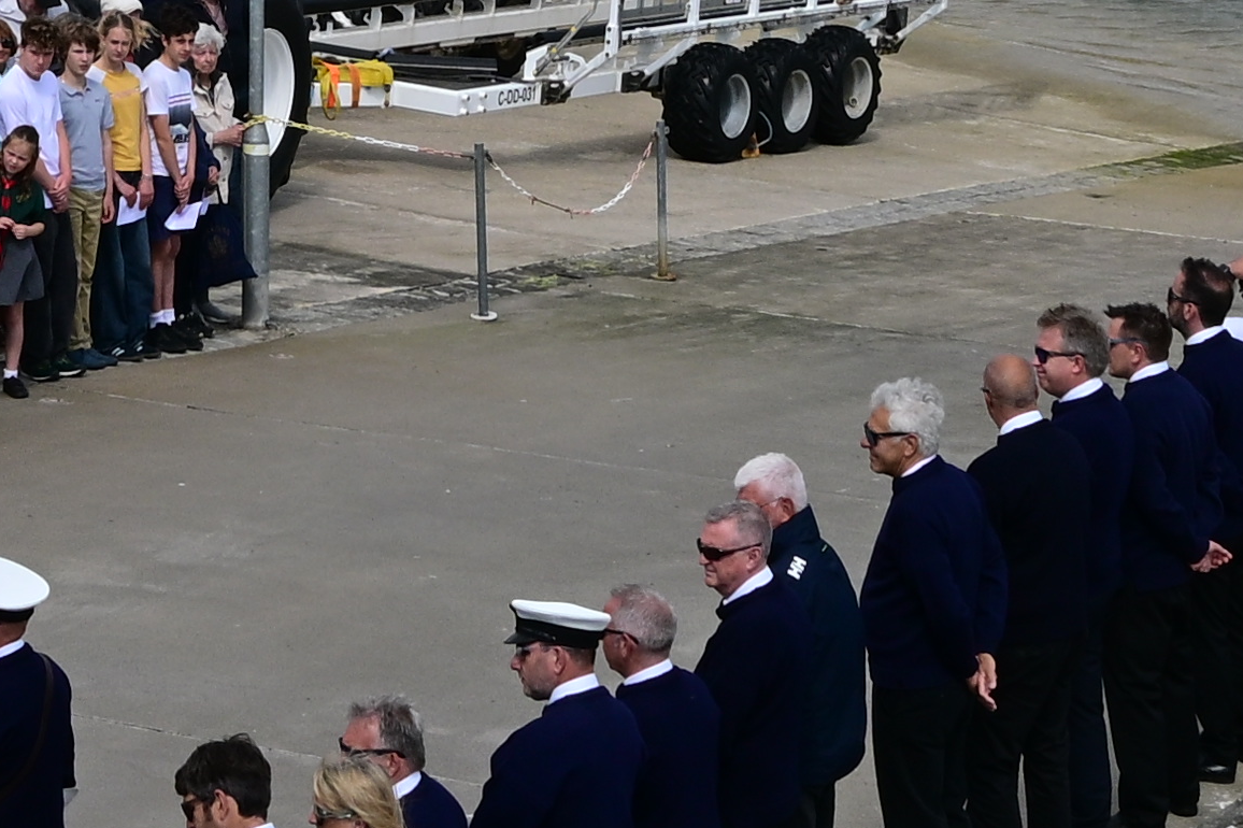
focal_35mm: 159
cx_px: 381
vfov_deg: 8.3
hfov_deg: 12.9
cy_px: -697
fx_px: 5488
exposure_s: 1/250
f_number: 11
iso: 140
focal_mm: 22
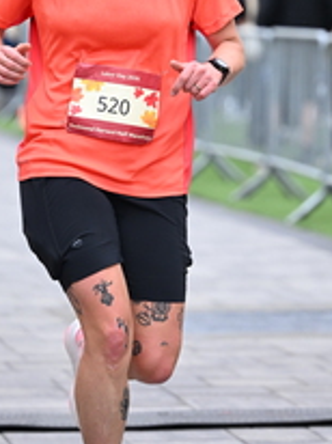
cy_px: 58
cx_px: 212
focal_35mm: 283
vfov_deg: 7.0
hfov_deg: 5.2
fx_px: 3627
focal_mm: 110
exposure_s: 1/1600
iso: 1000
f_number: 2.8
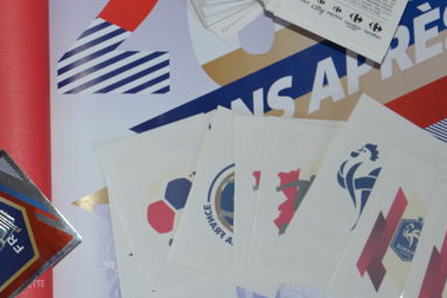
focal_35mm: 111
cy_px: 63
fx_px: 1378
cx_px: 50
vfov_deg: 12.3
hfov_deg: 18.1
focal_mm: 28
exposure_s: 1/60
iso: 640
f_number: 4
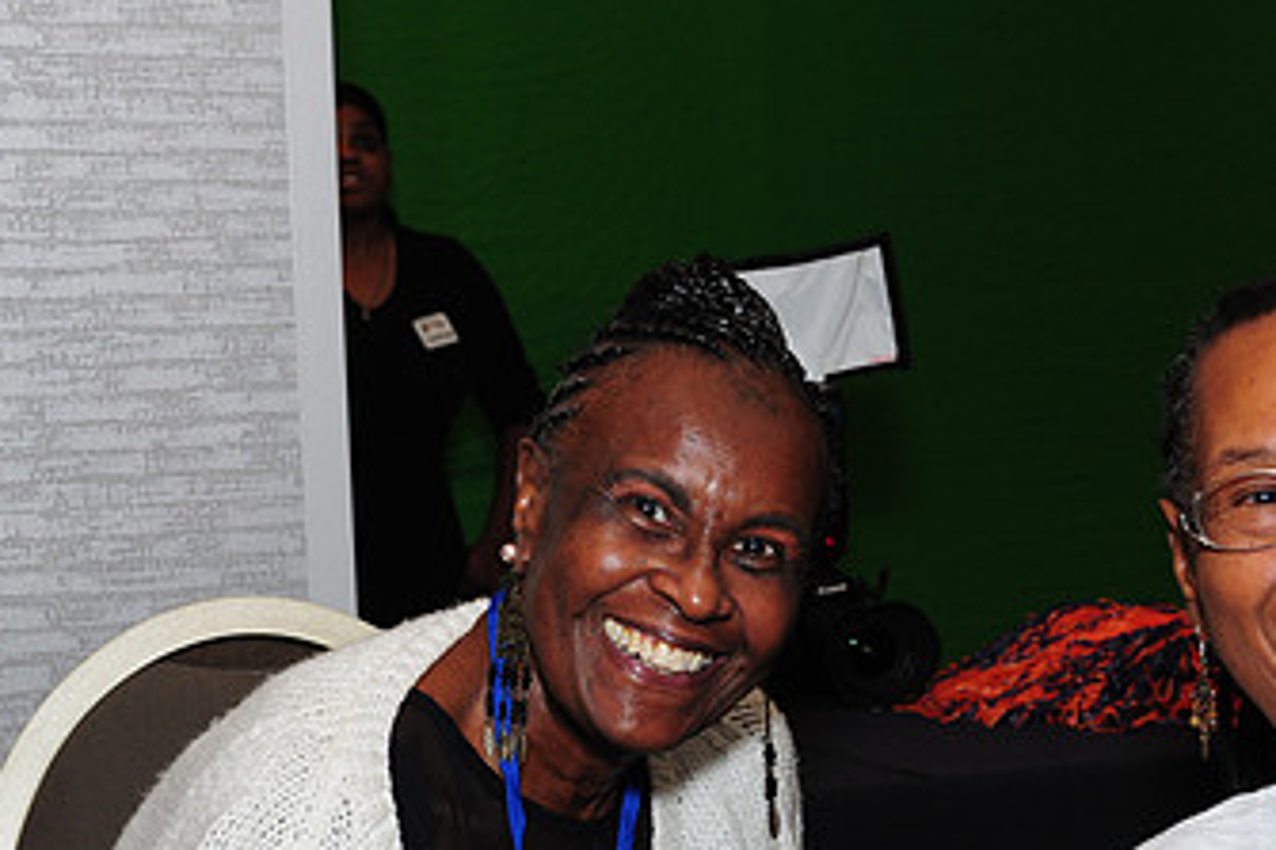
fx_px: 2940
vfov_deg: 16.3
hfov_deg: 24.4
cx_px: 807
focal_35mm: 83
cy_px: 715
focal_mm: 32
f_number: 5
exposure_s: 1/60
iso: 500
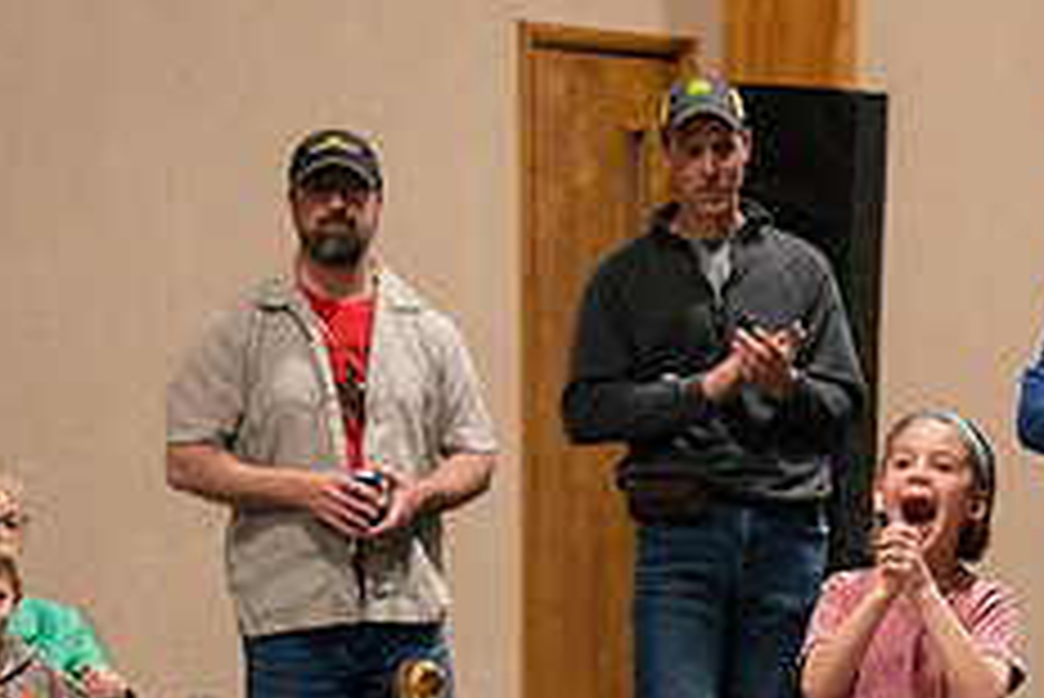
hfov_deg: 11.7
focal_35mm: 175
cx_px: 896
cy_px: 750
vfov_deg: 7.8
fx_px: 5078
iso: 2500
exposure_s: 1/320
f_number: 2.8
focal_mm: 70
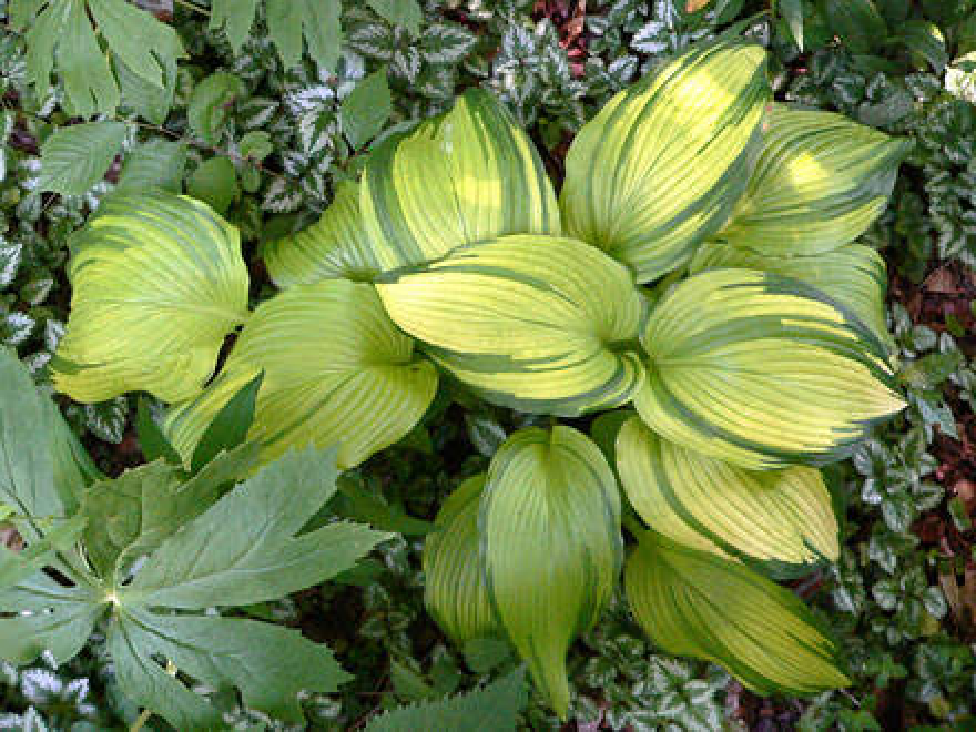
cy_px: 366
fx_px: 1015
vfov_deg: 39.7
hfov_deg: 51.4
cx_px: 488
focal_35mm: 36
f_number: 2.8
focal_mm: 6
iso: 200
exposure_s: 1/60
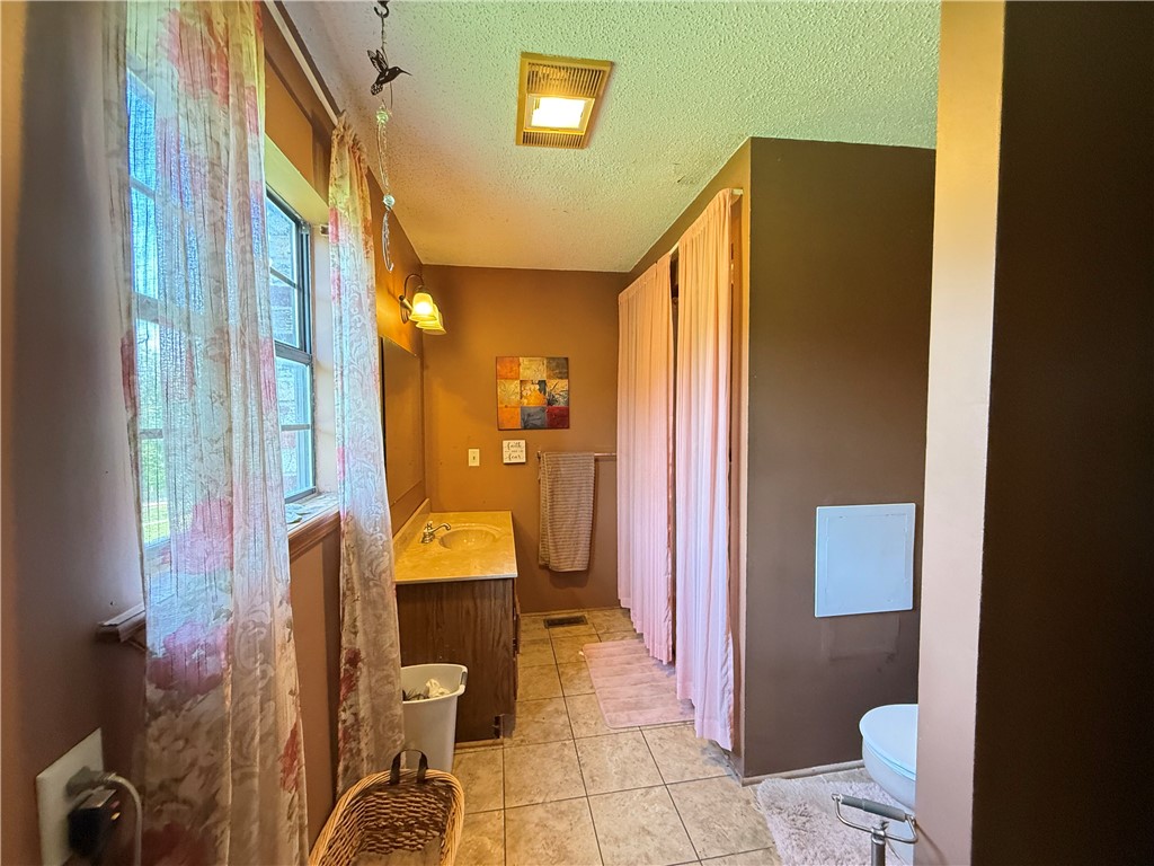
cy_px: 433
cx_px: 577
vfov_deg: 85.7
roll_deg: +2.7
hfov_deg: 102.1
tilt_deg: -0.8
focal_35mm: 14
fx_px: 467
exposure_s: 1/60
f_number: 2.2
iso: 500
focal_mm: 2.22
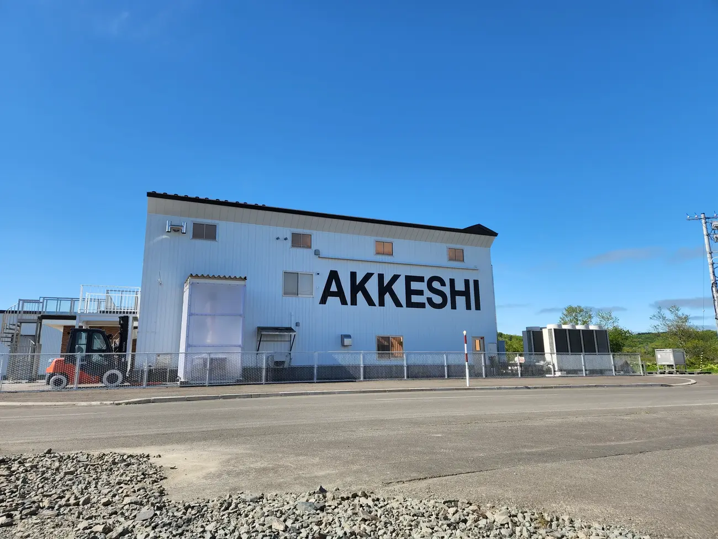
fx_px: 477
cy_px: 270
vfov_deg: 58.9
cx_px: 359
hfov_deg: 73.9
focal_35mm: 23
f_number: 1.8
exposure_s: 1/1293
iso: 20
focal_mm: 5.4
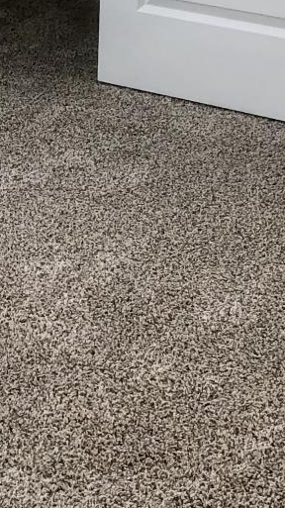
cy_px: 64
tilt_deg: -15.8
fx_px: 1601
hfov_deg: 10.1
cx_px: 8
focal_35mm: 119
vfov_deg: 17.8
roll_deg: -0.3
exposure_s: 1/120
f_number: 1.8
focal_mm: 3.99
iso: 32
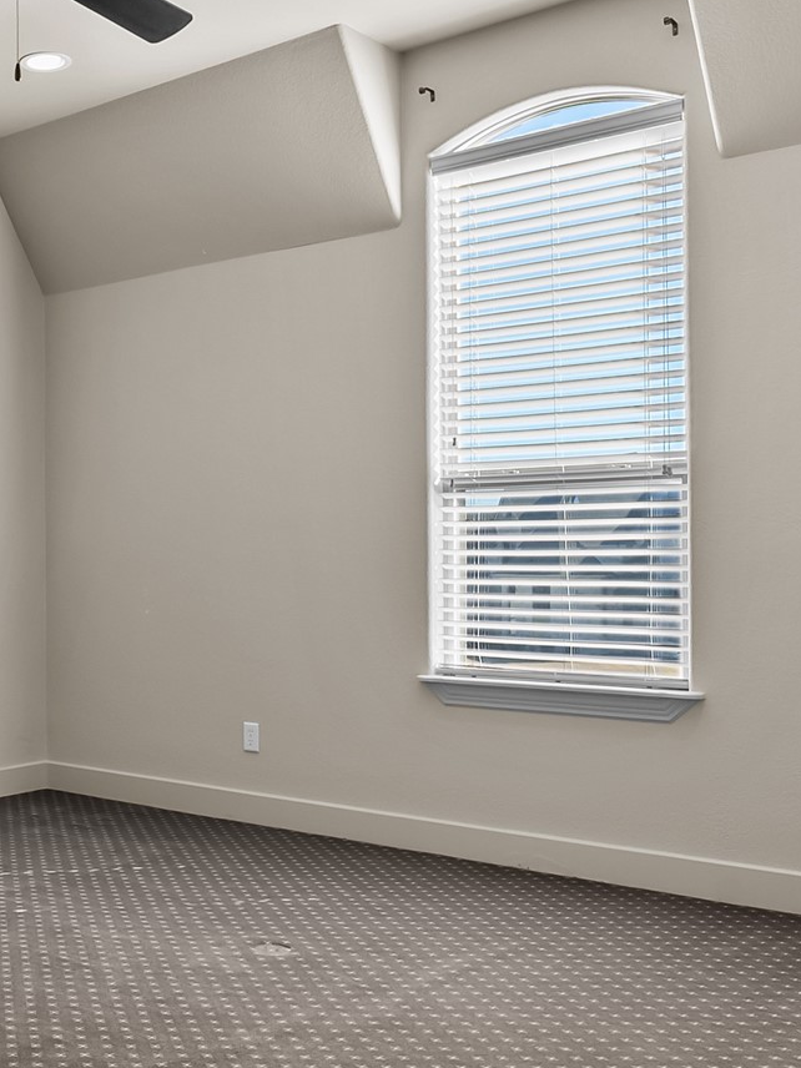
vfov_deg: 47.8
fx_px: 1203
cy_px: 567
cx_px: -54
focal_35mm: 39
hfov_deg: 32.8
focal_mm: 16
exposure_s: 1/1.67
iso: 640
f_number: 8
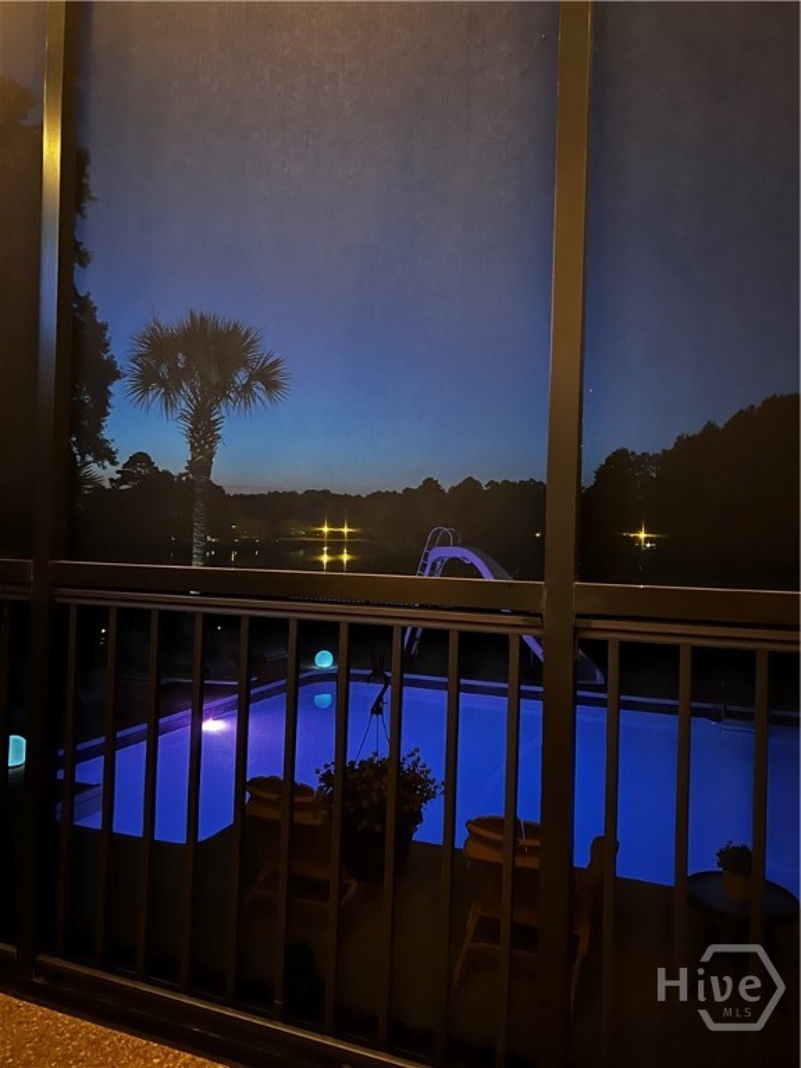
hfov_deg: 53.1
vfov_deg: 67.3
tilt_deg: +0.4
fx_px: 802
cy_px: 534
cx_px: 400
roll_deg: -1.3
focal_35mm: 26
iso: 1000
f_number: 1.5
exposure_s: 1/9
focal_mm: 5.7
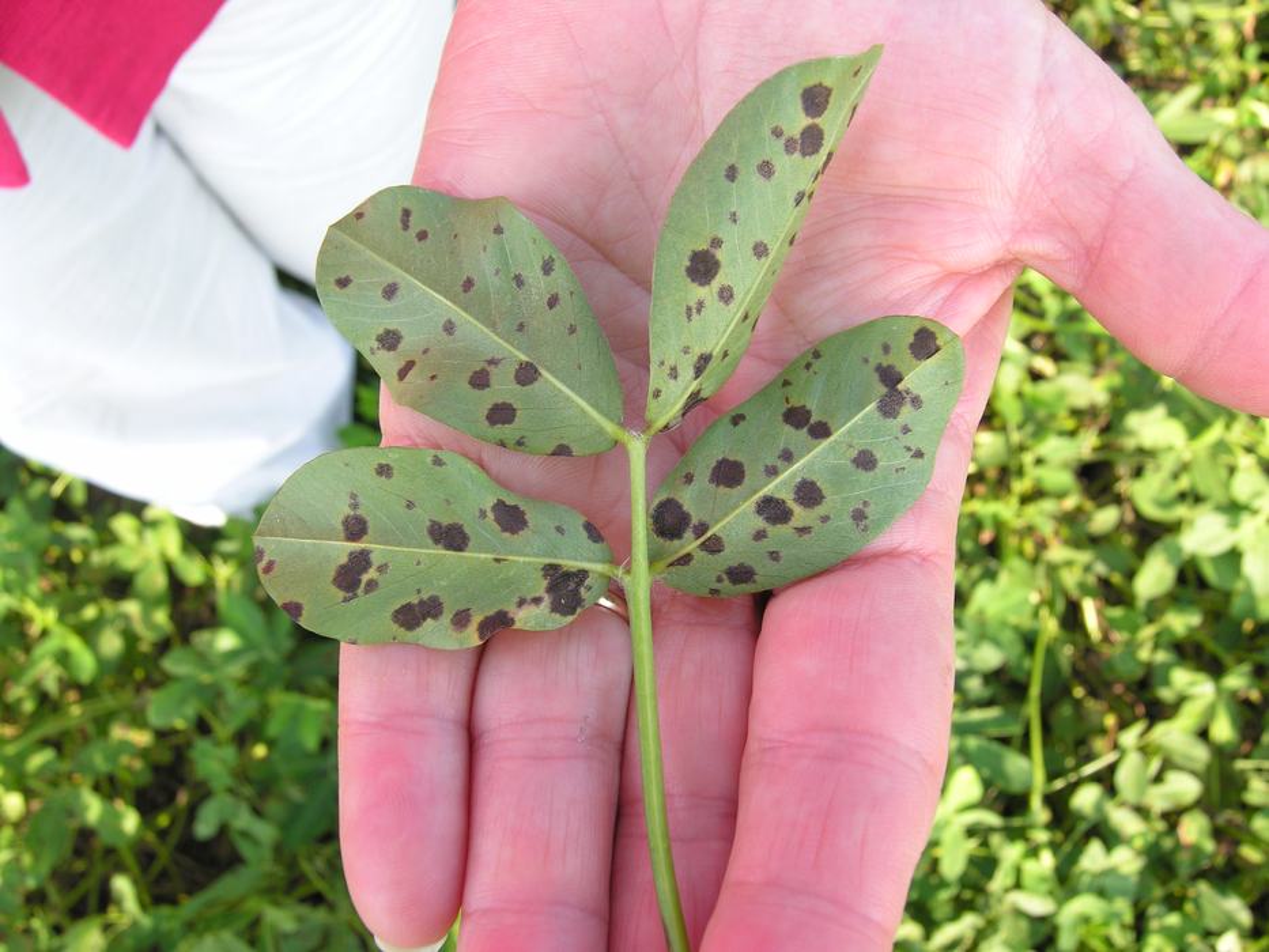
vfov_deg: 44.2
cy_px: 476
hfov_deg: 56.8
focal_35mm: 32
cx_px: 634
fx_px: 1173
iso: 50
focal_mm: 8.1
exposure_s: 1/57.5
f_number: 5.1
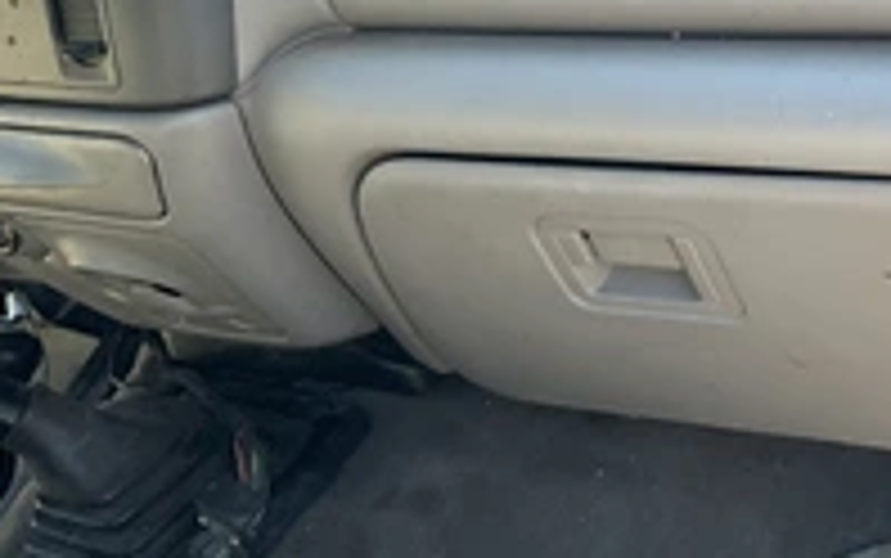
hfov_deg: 30.7
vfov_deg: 20.0
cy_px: -58
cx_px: 878
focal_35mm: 62
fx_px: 1506
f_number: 1.8
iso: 32
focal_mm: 3
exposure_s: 1/122
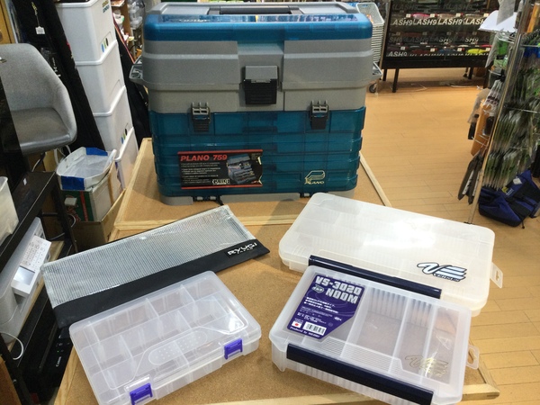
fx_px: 484
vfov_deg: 45.4
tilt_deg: -31.8
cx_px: 270
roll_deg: +0.2
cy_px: 202
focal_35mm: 31
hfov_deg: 58.4
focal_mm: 3.3
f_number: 2.4
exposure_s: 1/30
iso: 32
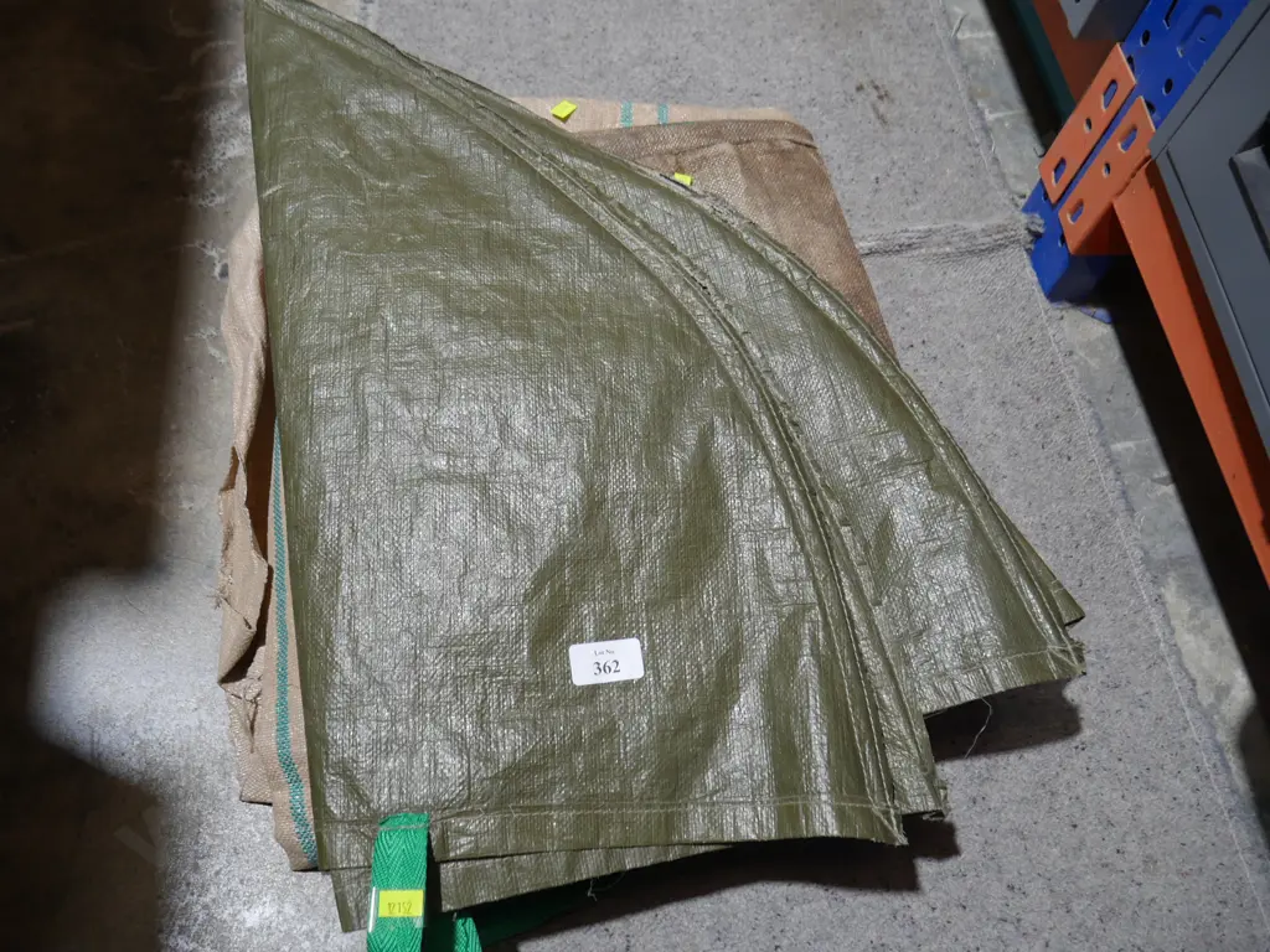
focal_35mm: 30
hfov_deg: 60.0
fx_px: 1101
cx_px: 635
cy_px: 476
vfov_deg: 46.8
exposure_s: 1/60
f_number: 3.6
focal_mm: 15
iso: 400
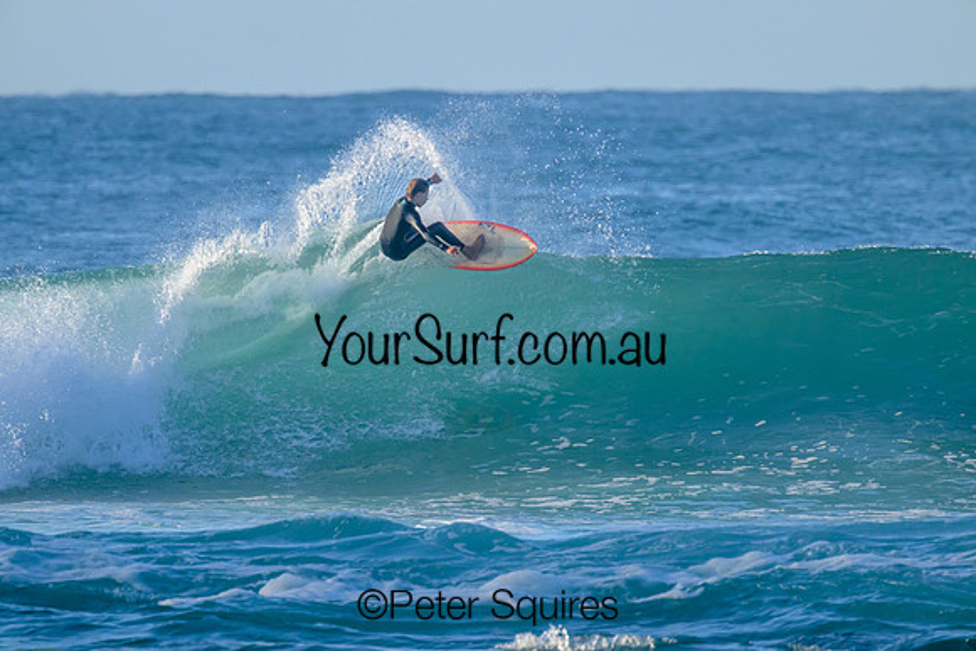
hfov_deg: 2.6
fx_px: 21693
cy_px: 326
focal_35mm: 800
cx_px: 488
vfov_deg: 1.7
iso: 2500
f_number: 11
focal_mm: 800
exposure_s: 1/2000
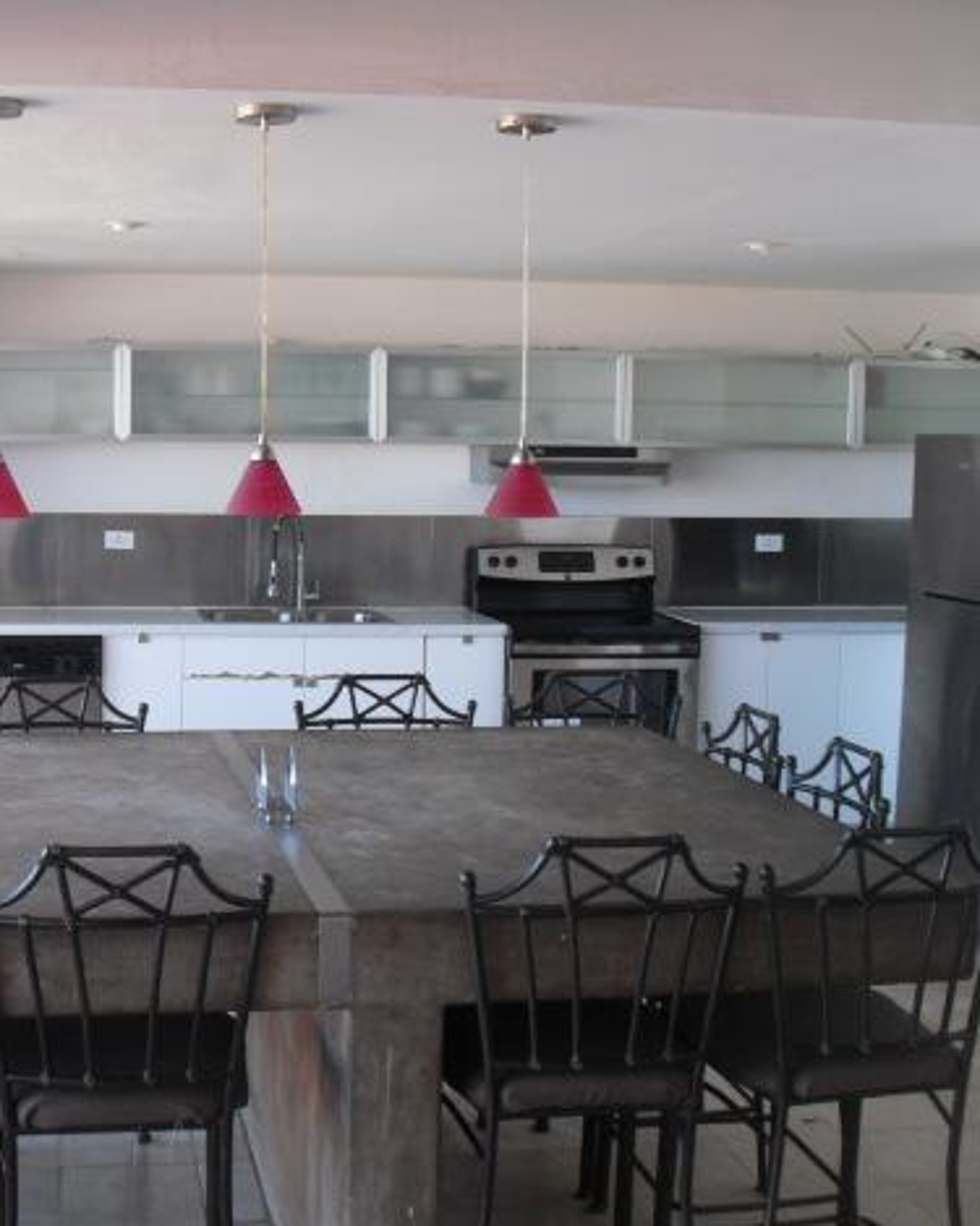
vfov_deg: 38.8
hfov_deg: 30.7
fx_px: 1741
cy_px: 622
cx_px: 206
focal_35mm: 48
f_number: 3.1
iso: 200
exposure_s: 1/100
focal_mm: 6.3
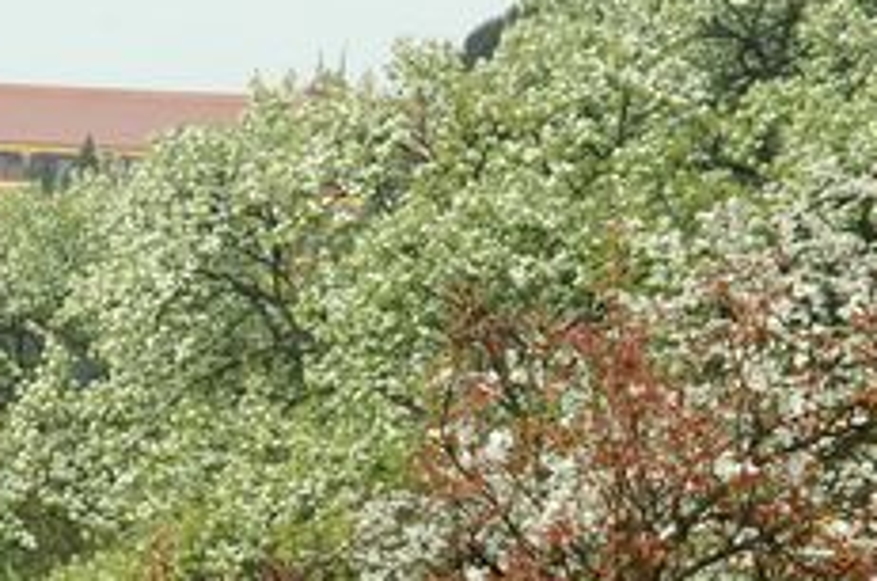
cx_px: 159
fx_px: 8292
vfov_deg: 4.0
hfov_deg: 6.0
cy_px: 547
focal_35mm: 341
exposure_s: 1/250
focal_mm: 105
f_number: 9
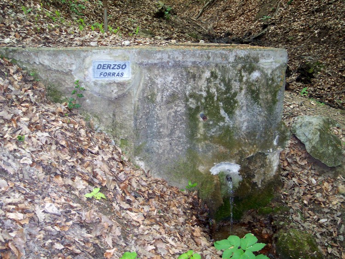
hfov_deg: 49.0
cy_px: 130
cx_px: 172
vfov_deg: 37.7
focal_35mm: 38
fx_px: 379
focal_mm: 8
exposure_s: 1/30
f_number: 2.8
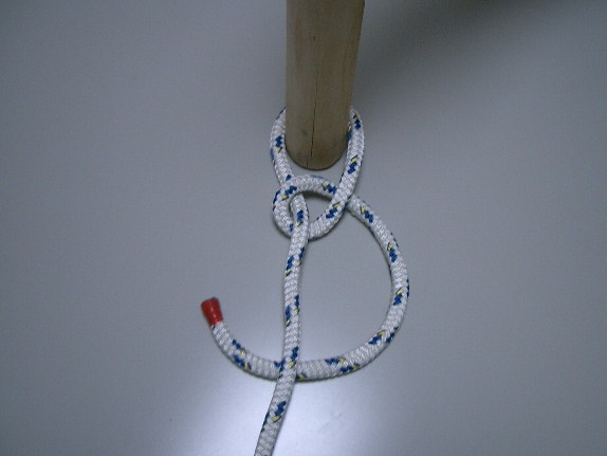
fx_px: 684
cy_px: 226
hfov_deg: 47.8
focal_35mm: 39
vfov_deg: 36.8
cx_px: 305
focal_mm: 5.8
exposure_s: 1/50
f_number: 2.6
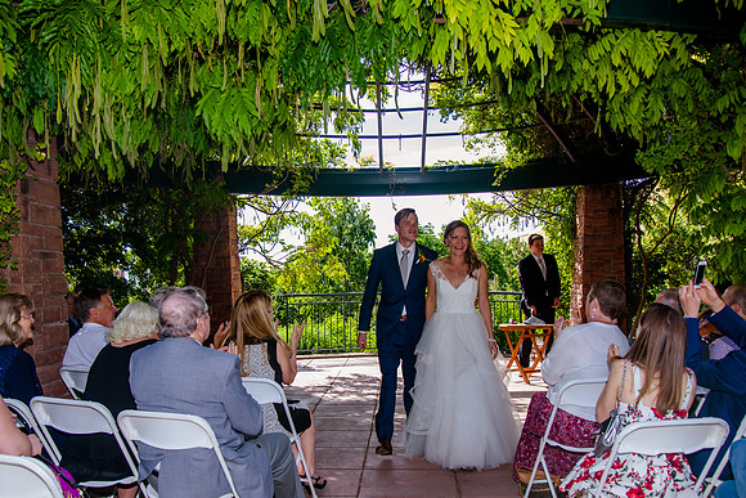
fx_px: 666
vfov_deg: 40.8
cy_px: 294
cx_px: 343
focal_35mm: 32
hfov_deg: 58.4
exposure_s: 1/250
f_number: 4.5
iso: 200
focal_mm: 27
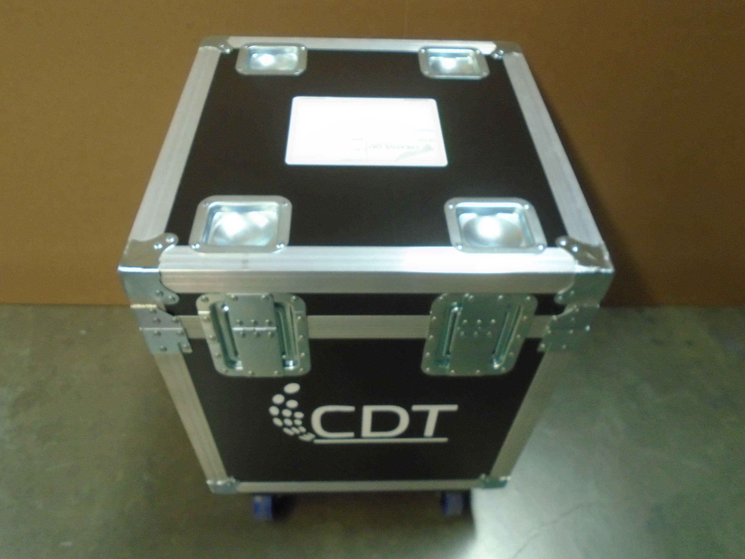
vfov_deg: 53.1
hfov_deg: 67.3
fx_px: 560
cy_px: 280
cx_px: 372
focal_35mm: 26
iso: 400
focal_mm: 4.6
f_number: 3.2
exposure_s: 1/15
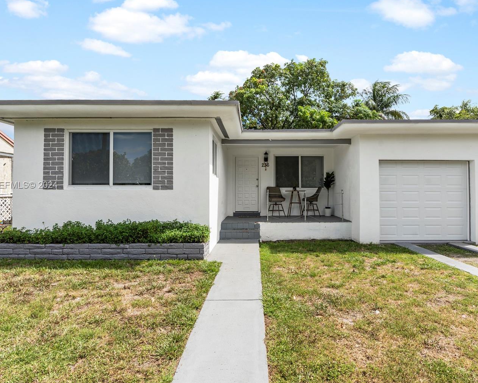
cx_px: 242
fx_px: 269
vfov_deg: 70.8
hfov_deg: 83.3
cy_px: 186
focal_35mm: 19
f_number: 9
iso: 80
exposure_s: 1/100
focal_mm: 16
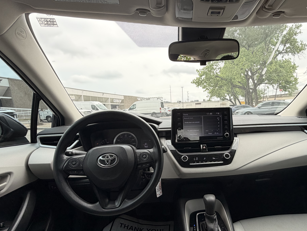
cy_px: 152
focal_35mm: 22
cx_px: 191
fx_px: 195
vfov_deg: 59.8
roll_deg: +3.0
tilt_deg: -11.8
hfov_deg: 75.1
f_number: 2.2
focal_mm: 2.22
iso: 50
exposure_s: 1/502
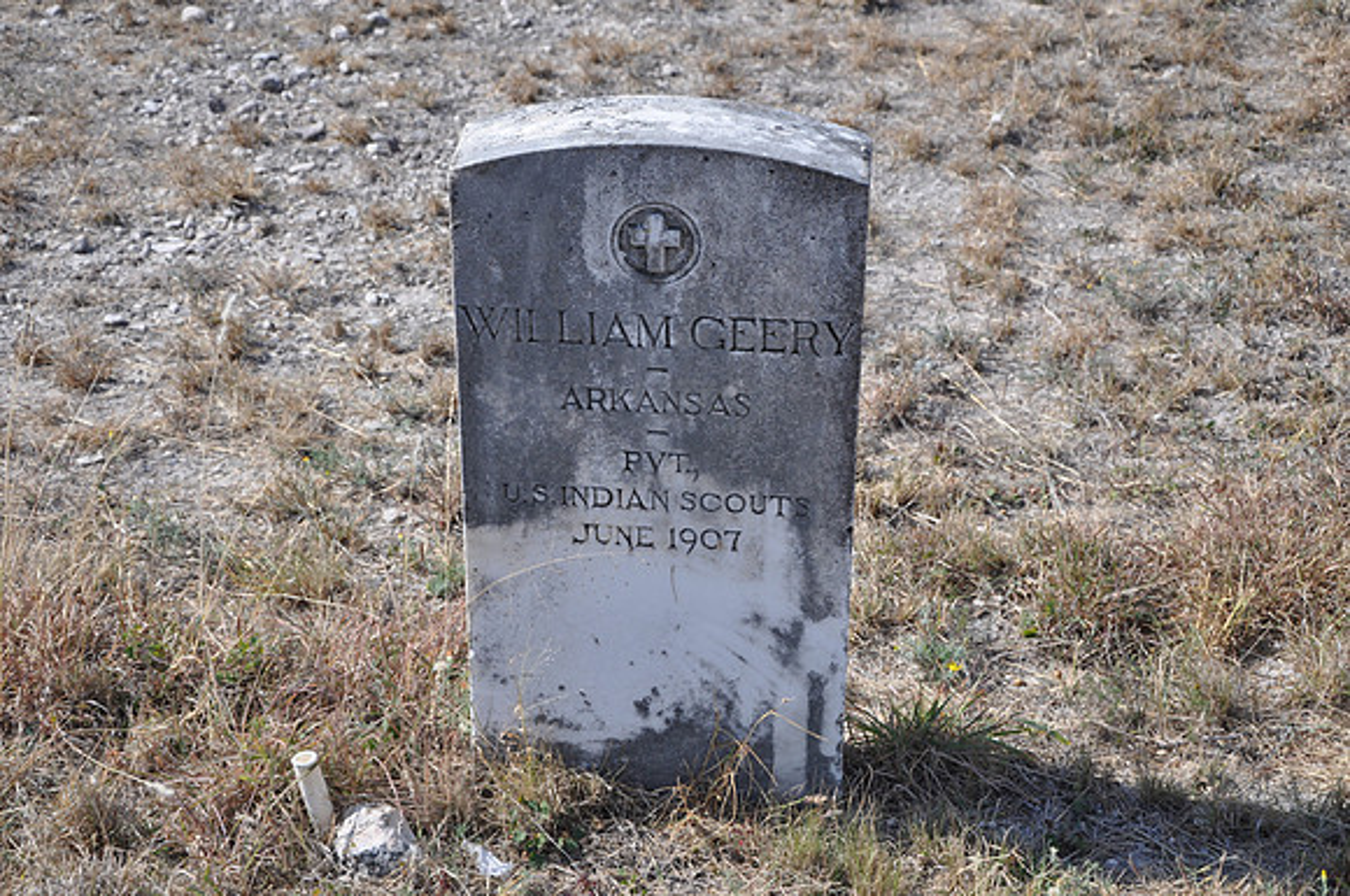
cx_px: 675
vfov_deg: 18.9
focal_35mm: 72
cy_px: 448
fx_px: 2696
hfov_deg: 28.1
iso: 200
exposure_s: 1/200
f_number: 7.1
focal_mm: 48
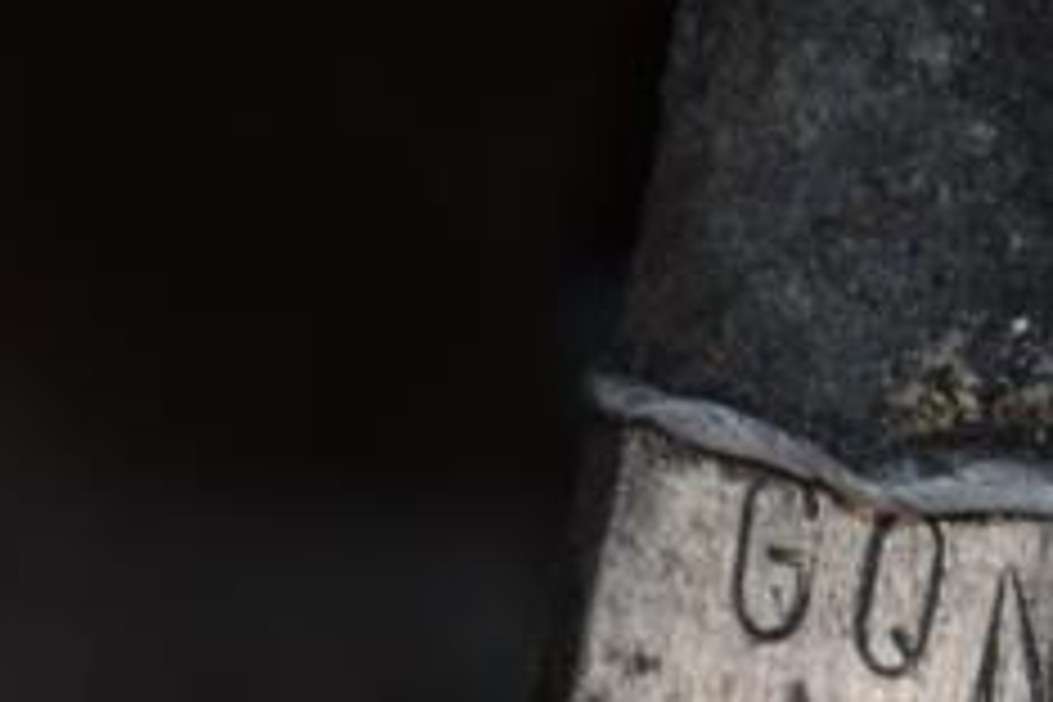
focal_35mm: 404
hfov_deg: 5.1
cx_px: 900
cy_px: 742
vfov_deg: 3.4
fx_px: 11824
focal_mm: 105
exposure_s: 1/60
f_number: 5.6
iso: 800
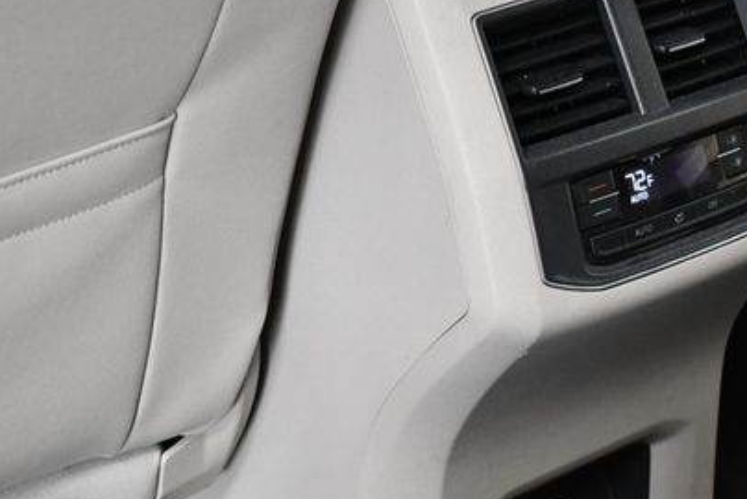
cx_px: 531
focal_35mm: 114
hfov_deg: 17.9
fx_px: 2367
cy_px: 253
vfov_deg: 12.0
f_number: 4.8
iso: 3200
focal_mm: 36
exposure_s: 1/80
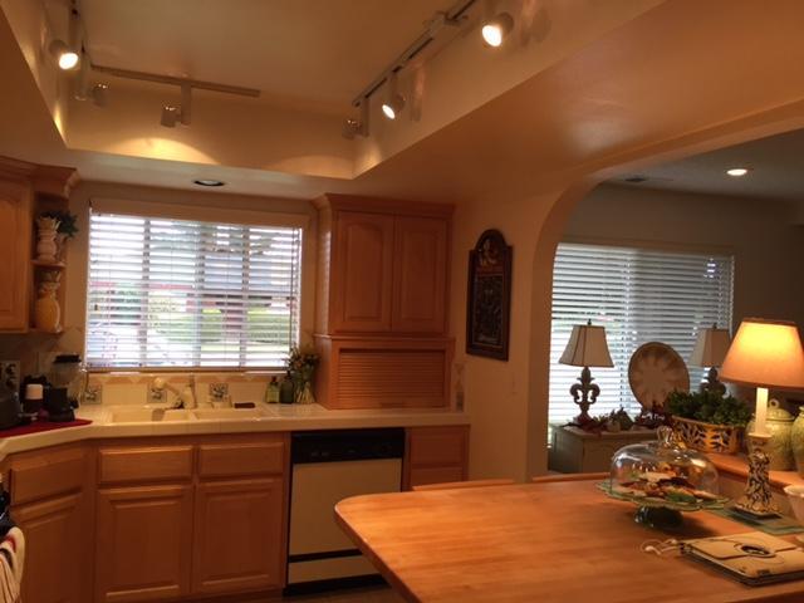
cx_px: 402
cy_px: 302
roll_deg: -2.9
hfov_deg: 61.7
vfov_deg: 48.2
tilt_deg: -0.8
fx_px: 674
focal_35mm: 29
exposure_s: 1/30
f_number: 2.2
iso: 40
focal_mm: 4.15
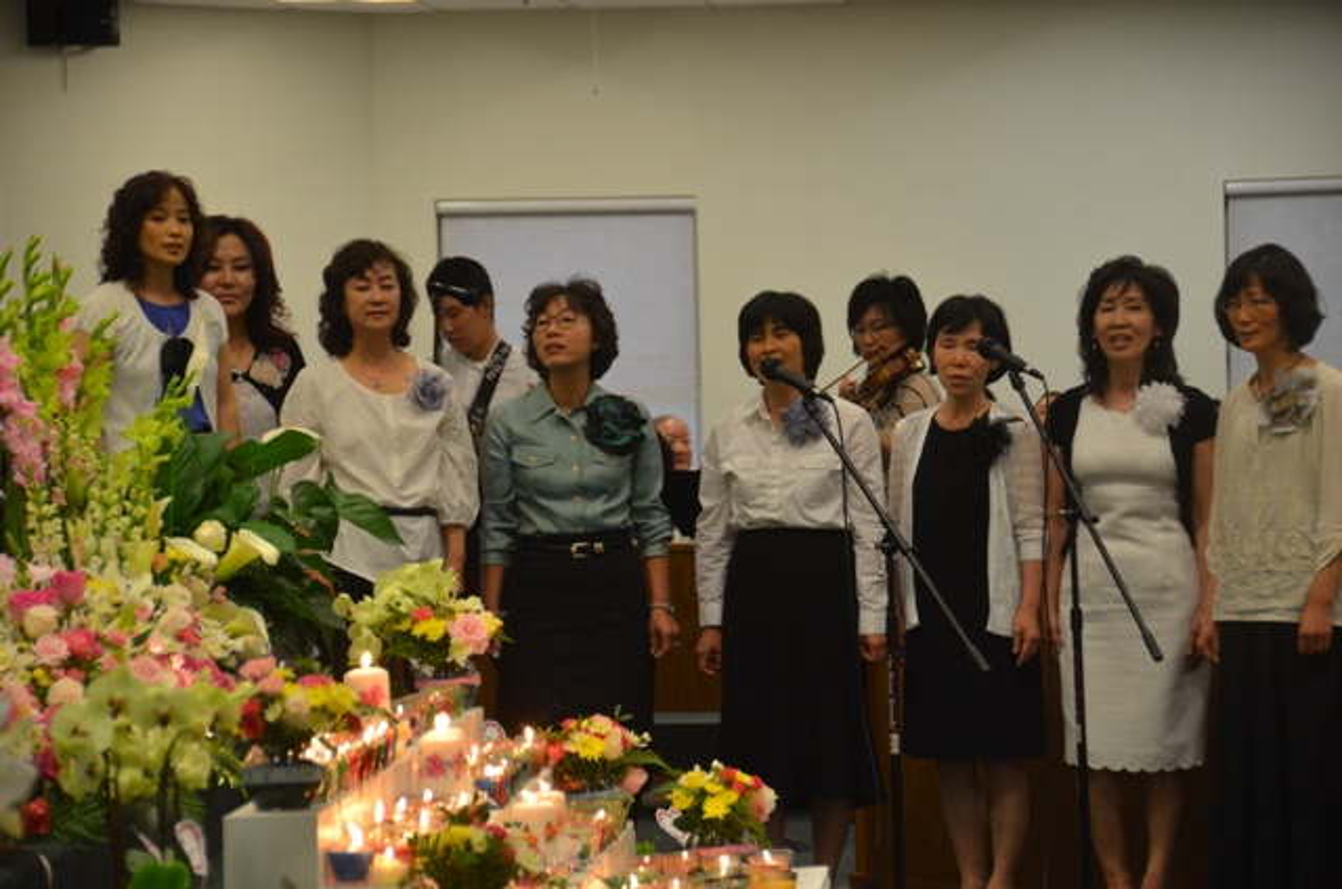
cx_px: 671
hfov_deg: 13.1
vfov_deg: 8.7
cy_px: 444
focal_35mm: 158
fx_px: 5860
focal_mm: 105
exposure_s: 1/30
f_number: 5.3
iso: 800
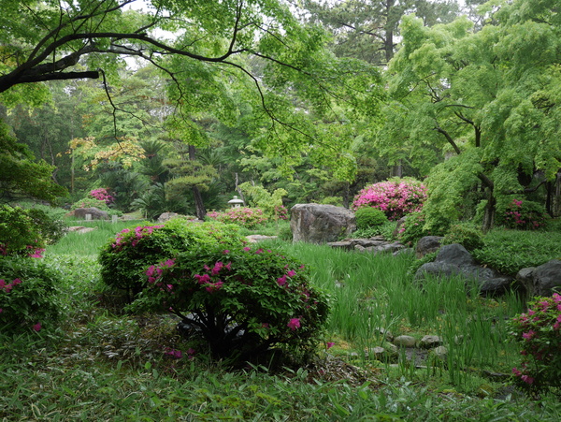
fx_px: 649
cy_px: 211
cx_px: 280
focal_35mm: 40
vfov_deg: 36.0
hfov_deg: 46.8
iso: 200
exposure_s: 1/80
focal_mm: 20
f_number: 4.6
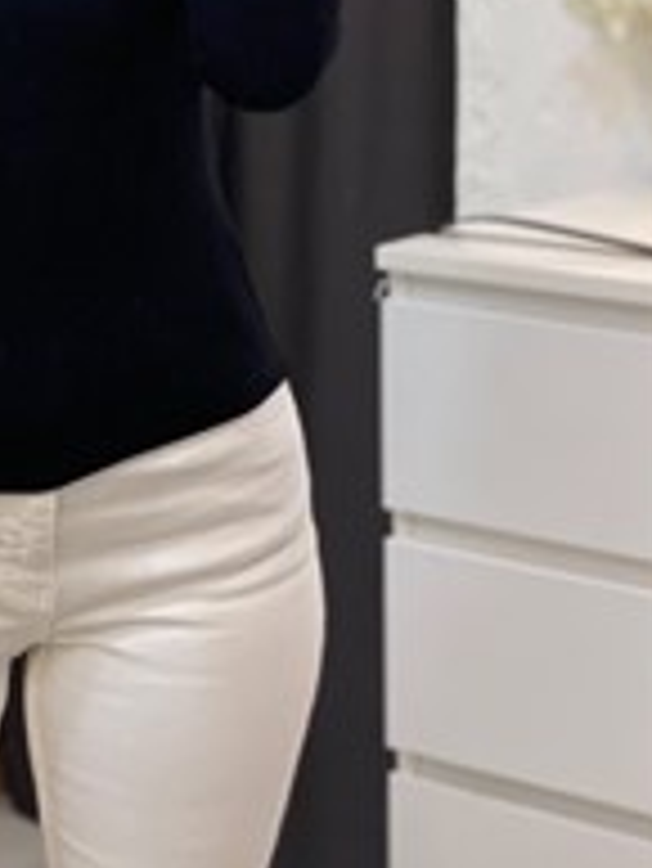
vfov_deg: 17.3
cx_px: -31
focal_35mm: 111
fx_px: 2785
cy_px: 2
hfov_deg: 13.1
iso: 100
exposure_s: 1/100
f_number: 2
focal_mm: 6
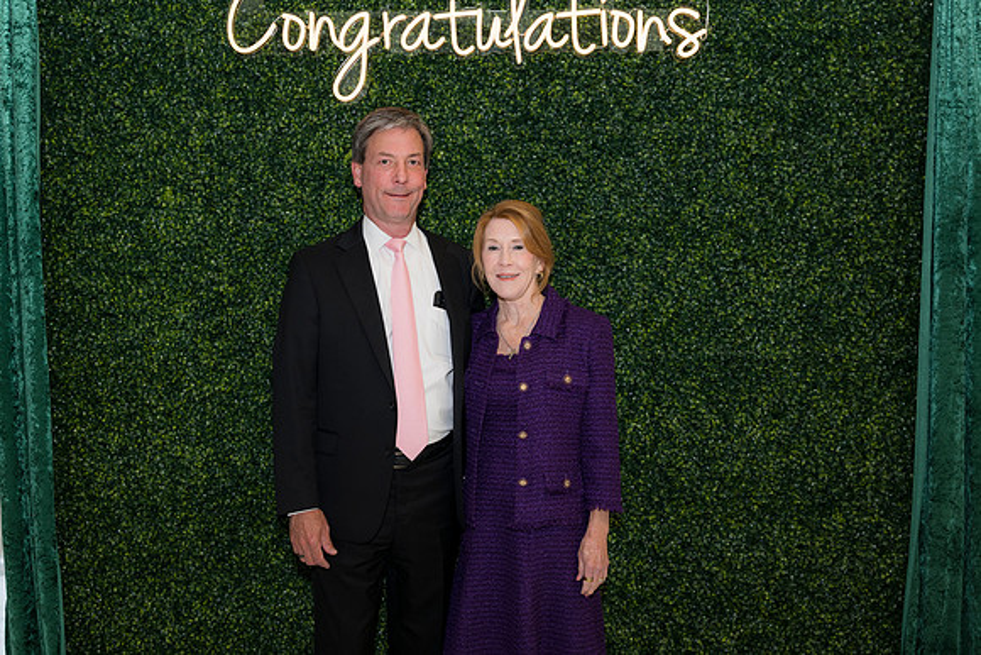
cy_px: 328
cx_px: 490
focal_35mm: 40
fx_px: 1090
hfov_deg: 48.4
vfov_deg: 33.4
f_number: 5
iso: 400
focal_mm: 40
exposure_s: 1/160
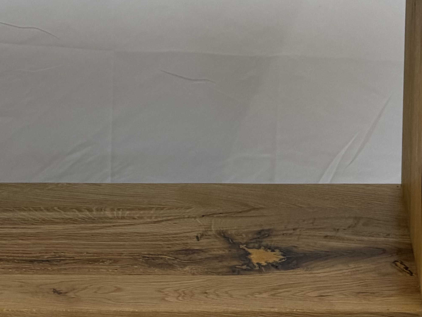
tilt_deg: -23.6
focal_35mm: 287
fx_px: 3499
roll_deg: -0.5
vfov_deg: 5.2
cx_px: 75
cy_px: 107
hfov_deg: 6.9
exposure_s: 1/120
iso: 160
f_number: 2.8
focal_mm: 16.89
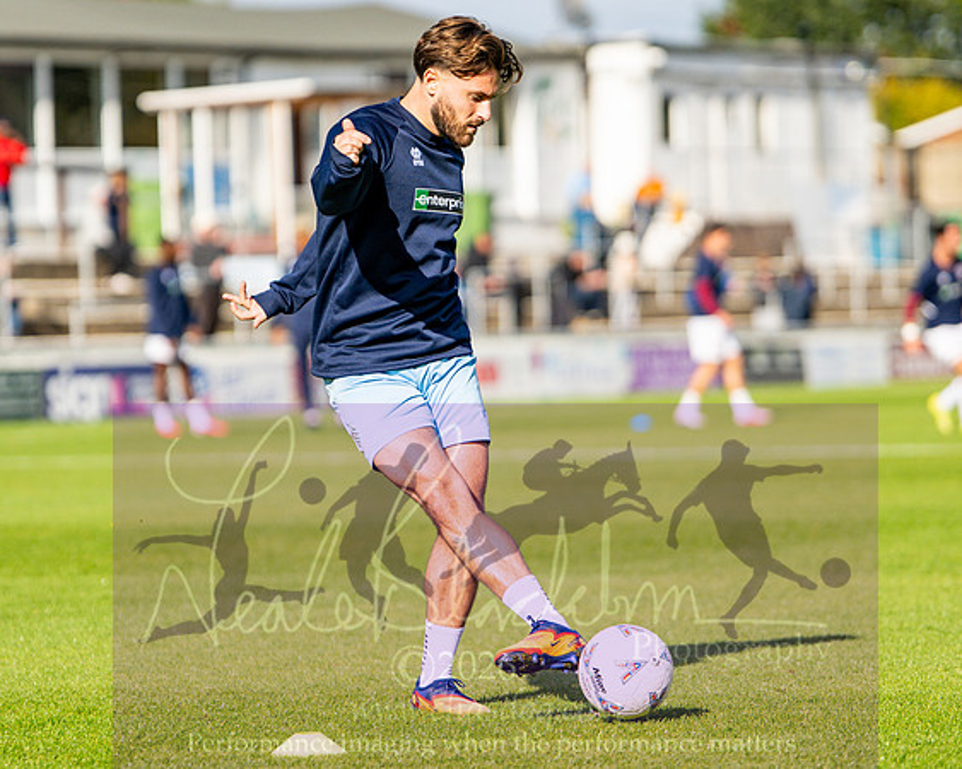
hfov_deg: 9.4
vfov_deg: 7.5
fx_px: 5868
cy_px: 275
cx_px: 355
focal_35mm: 206
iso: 100
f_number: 1.4
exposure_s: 1/8000
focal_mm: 85
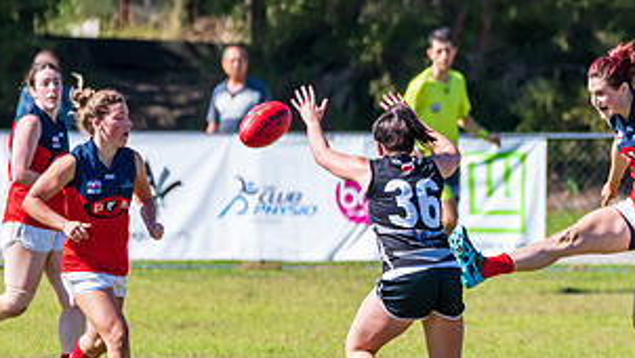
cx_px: 579
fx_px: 15157
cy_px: 317
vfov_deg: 1.4
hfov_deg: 2.4
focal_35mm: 900
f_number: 7.1
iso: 800
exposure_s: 1/2000
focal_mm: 360
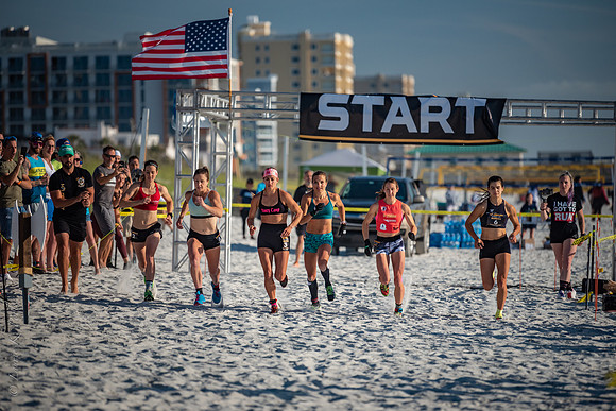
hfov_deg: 10.2
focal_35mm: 202
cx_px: 308
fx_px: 3450
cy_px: 206
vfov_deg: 6.8
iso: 400
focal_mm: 200
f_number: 2.8
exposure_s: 1/4000
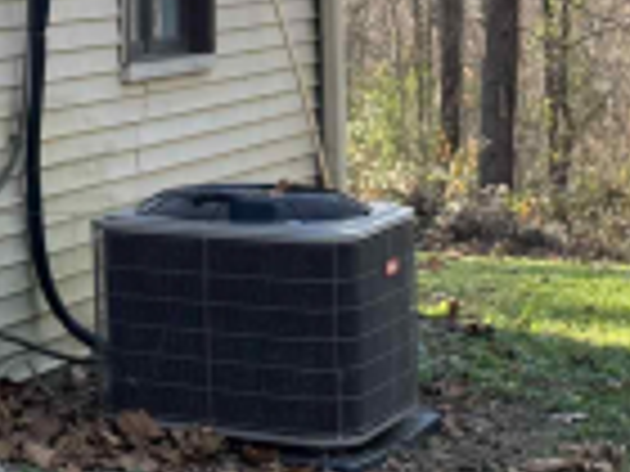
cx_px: -614
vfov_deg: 12.8
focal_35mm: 114
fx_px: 2075
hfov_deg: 14.5
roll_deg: +0.8
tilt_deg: -1.7
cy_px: -18
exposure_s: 1/521
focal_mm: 6.76
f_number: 1.78
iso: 100
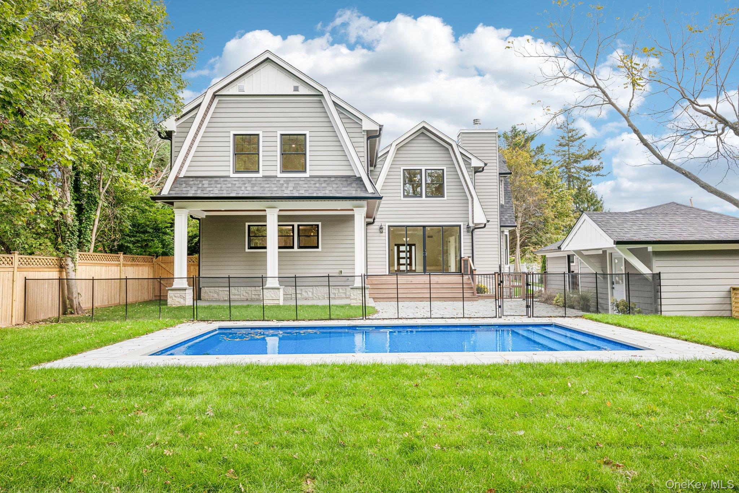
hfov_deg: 77.3
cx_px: 370
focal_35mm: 22
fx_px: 462
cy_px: 246
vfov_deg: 56.1
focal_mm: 22.5
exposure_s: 1/125
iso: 160
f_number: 9
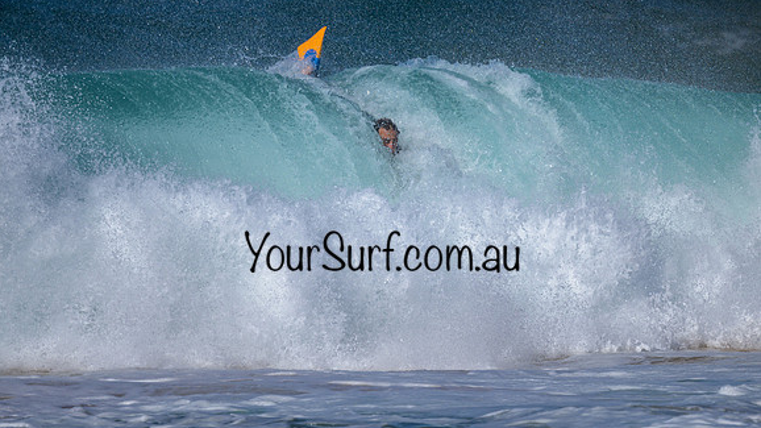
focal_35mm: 935
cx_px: 347
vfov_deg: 1.3
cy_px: 239
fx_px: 18865
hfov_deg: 2.3
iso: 125
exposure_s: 1/2000
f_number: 6.3
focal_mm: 800
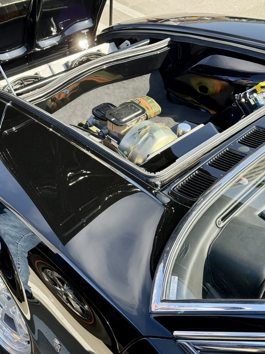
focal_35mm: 48
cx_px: 132
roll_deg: -4.3
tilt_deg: -40.6
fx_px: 490
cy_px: 177
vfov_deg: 39.7
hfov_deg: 30.3
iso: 80
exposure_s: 1/1013
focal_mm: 6.76
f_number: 1.78
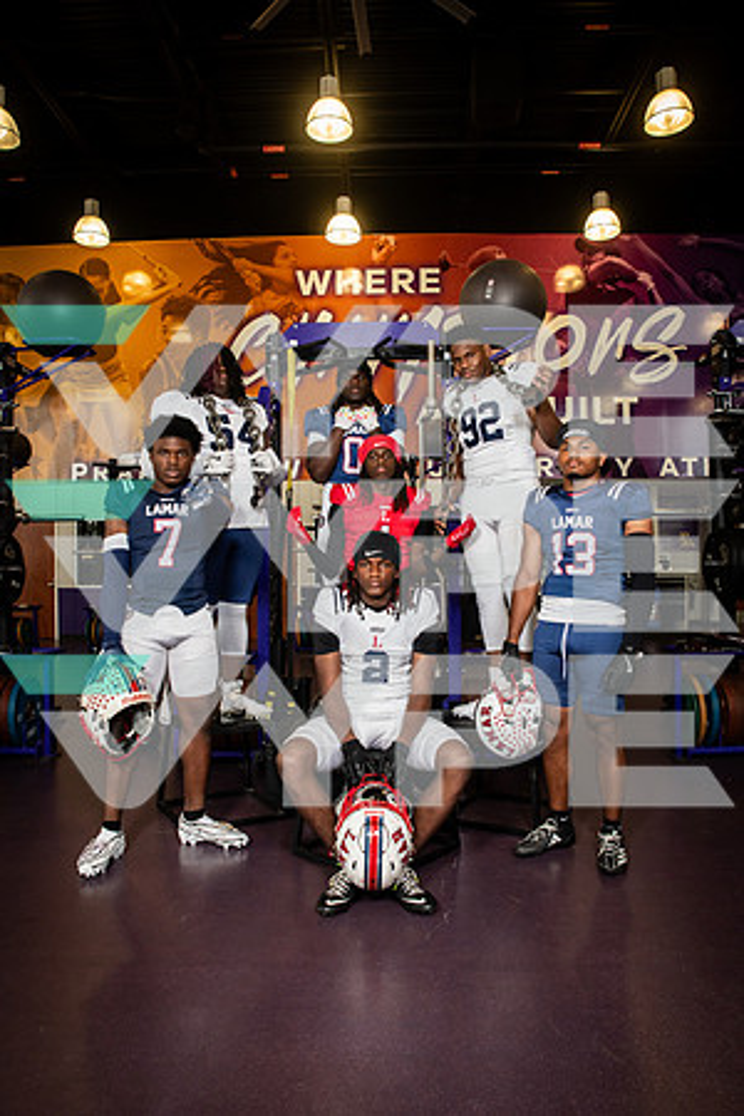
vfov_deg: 73.7
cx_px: 372
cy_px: 558
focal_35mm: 24
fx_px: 744
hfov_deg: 53.1
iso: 800
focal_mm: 24
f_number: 7.1
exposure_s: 1/250
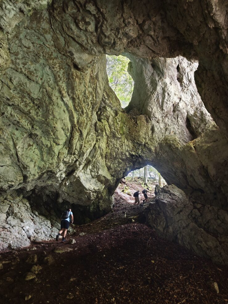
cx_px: 118
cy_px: 146
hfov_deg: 56.8
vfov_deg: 71.6
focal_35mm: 24
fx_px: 211
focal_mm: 8.72
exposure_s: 1/34.1
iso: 640
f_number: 1.63
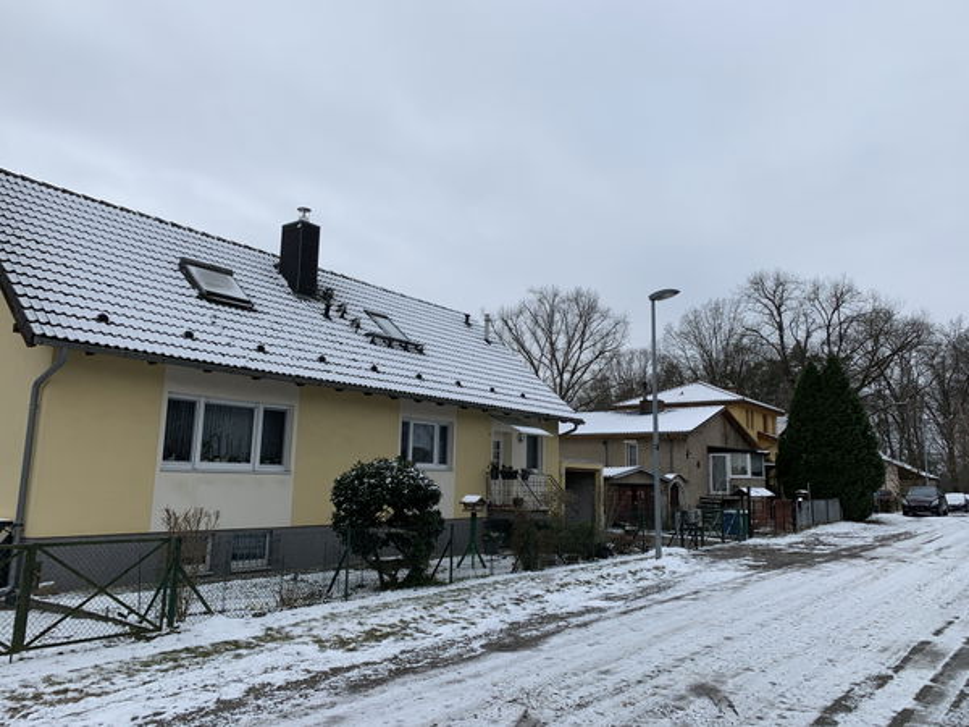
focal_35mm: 26
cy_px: 364
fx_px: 728
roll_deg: -0.8
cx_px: 484
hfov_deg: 67.3
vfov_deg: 53.1
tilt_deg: +10.1
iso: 25
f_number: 1.8
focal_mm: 4.25
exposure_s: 1/1916
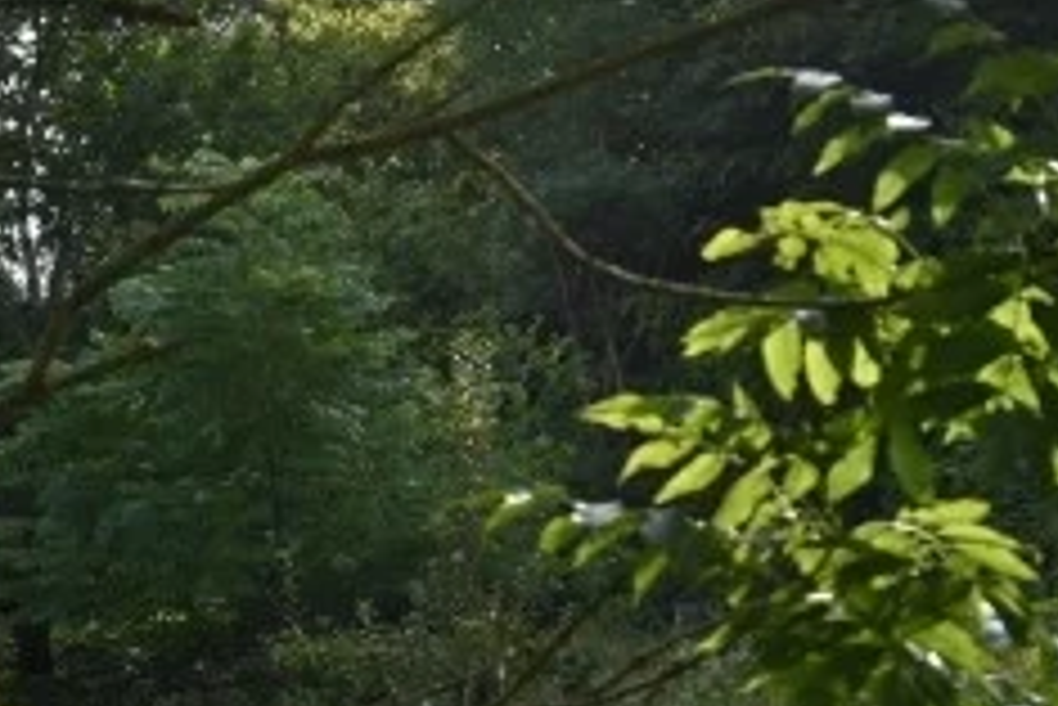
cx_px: -797
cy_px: 922
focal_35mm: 149
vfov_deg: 9.1
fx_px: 4390
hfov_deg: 12.6
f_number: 5.6
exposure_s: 1/250
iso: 140
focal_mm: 32.5
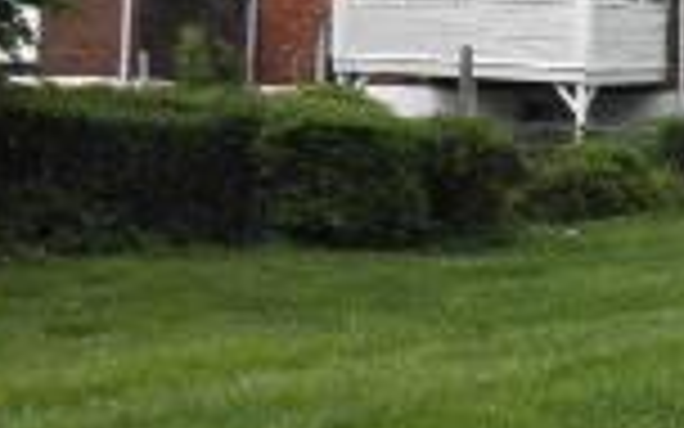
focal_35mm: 125
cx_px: 1233
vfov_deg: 10.5
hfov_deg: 14.6
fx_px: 2330
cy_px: 189
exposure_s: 1/60
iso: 64
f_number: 8.5
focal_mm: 5
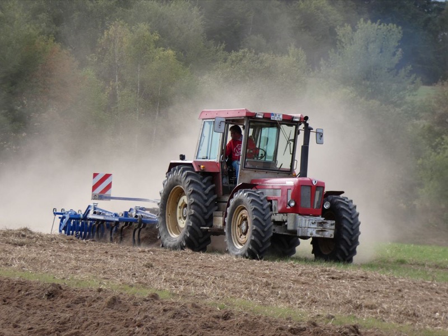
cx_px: 224
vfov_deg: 7.2
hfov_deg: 9.7
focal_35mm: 205
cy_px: 168
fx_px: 2653
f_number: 5.5
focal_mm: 36.8
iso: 80
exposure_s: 1/160
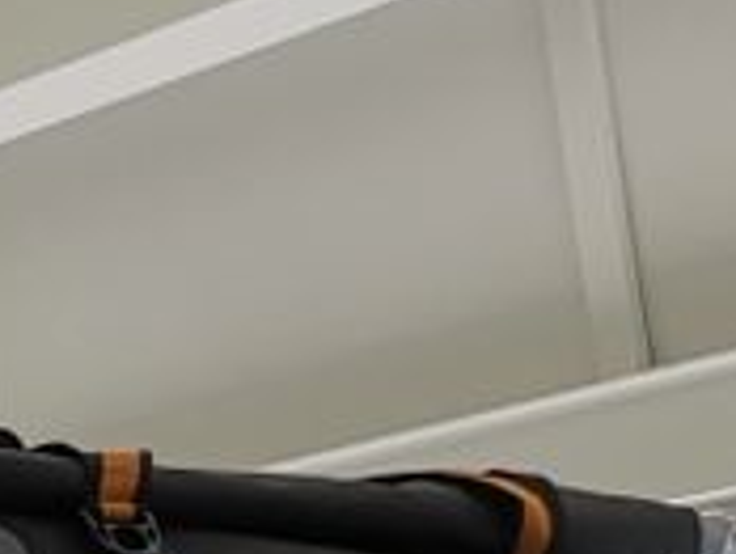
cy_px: 1404
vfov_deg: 7.4
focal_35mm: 186
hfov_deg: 8.6
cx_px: -1574
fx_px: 3960
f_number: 1.8
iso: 50
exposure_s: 1/581
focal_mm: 5.58
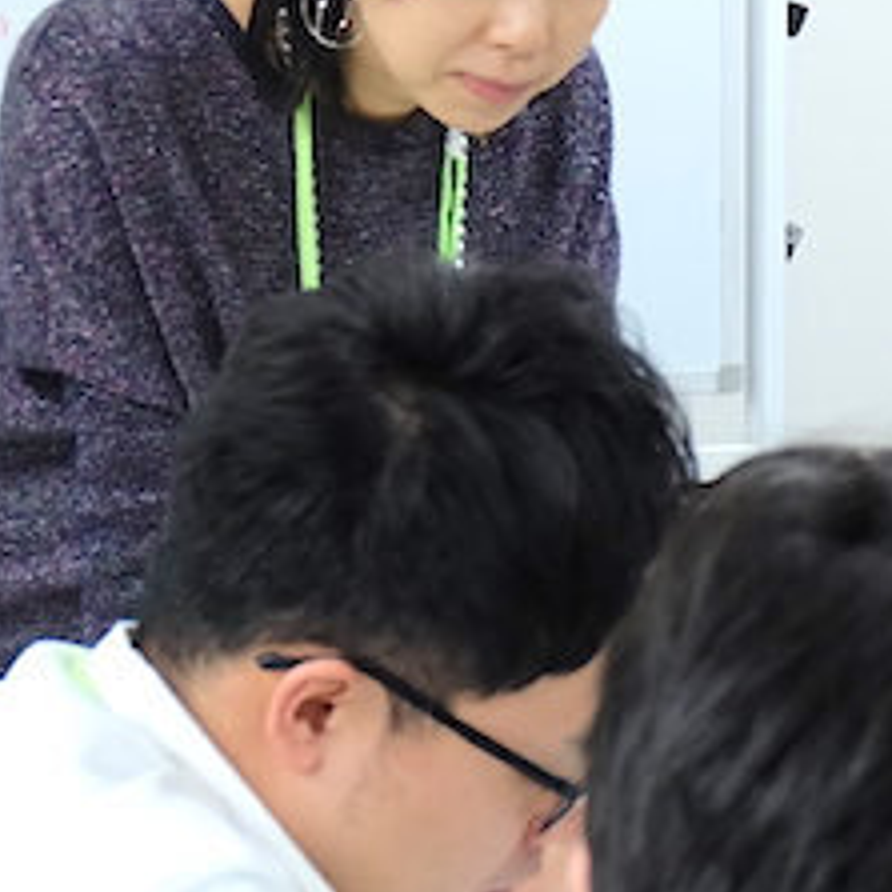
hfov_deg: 11.1
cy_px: 1022
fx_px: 4227
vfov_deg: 11.8
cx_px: 1696
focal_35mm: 145
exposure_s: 1/34
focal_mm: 25.6
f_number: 4.5
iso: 400
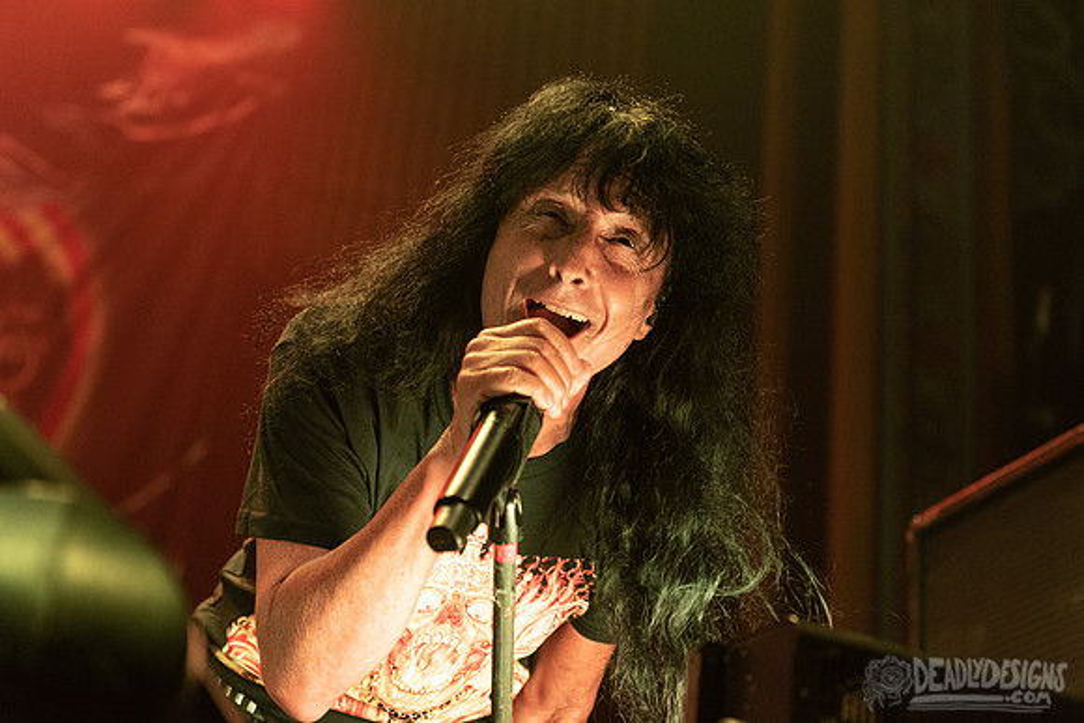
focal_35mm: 61
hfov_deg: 32.8
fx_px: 1843
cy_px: 298
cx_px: 574
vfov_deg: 22.2
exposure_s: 1/400
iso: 2500
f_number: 3.2
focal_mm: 52
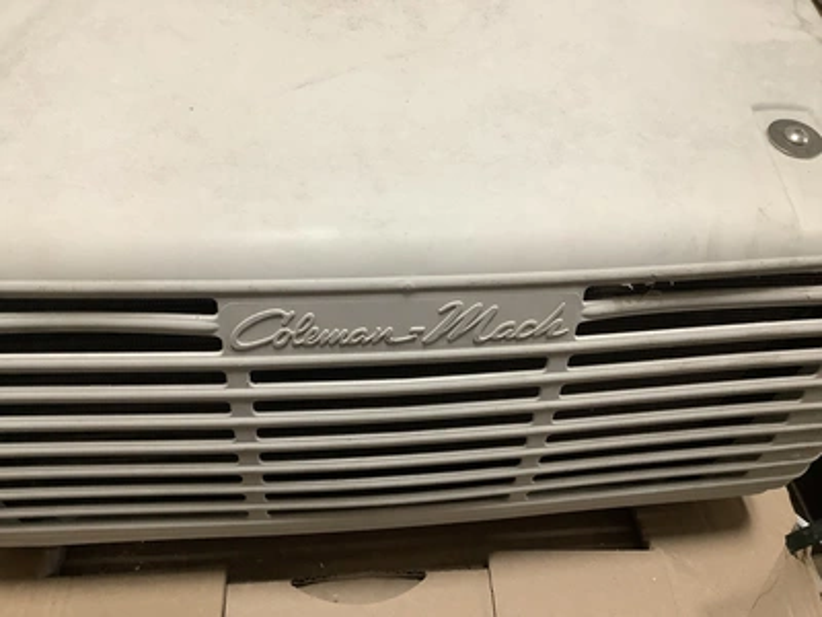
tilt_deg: -51.7
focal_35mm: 31
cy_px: 308
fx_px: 736
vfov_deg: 45.4
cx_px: 411
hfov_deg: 58.4
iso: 250
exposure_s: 1/40
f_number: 2.4
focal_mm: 3.3
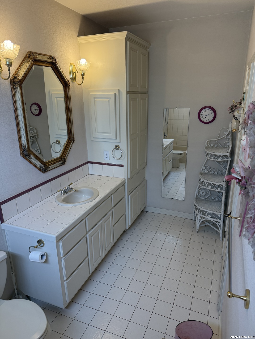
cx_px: 128
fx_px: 236
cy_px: 170
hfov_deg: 56.8
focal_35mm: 24
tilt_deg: -18.4
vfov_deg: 71.6
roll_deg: +0.7
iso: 160
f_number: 1.78
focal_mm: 6.76
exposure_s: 1/232
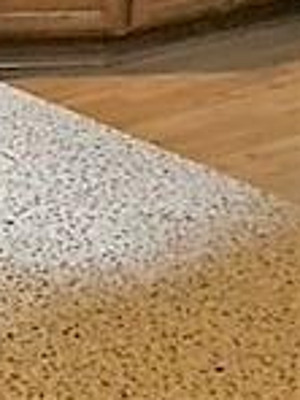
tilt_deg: -13.0
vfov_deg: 15.1
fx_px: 1444
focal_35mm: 125
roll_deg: -0.3
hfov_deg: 10.7
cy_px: -105
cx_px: -332
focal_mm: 4.15
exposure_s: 1/30
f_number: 2.2
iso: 250
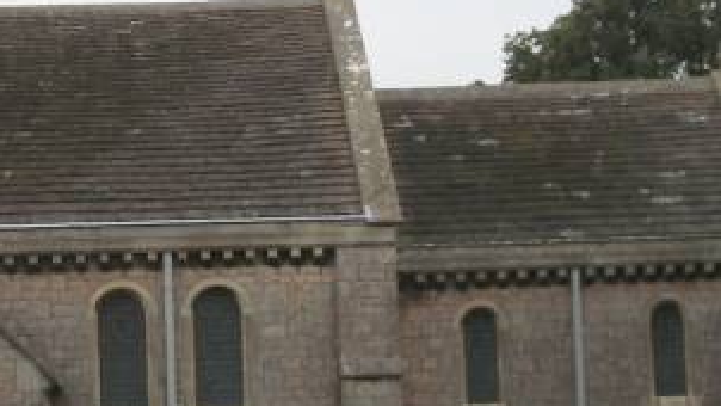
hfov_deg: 20.6
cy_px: 81
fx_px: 1931
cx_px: 36
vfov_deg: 12.0
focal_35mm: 101
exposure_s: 1/250
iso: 50
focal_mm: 5.8
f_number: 4.3
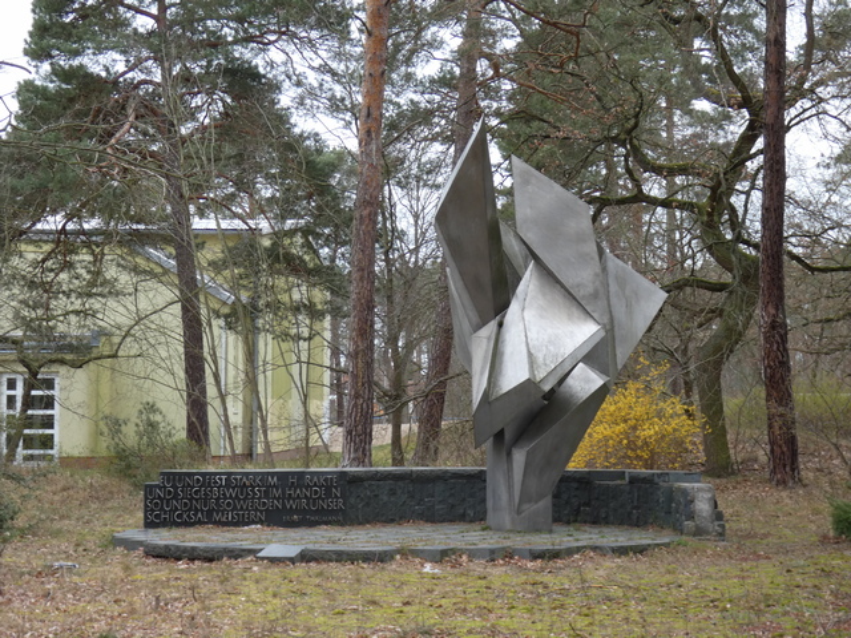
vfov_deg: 18.7
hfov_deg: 24.7
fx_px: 1942
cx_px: 426
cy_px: 319
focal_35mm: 79
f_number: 4.5
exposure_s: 1/80
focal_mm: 14.1
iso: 80
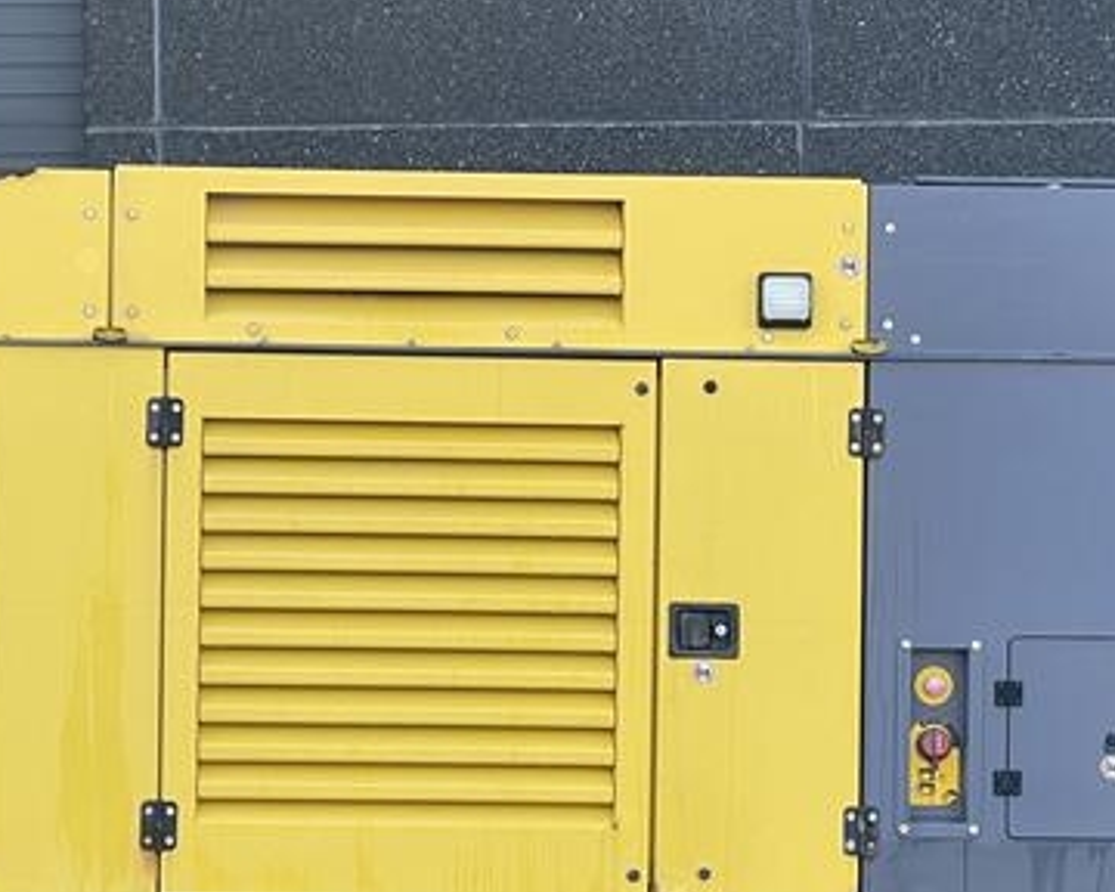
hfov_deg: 13.8
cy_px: 582
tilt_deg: -1.6
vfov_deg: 11.1
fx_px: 4587
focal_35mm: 139
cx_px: 403
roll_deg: +1.3
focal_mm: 7.5
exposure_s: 1/136
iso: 20
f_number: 2.2
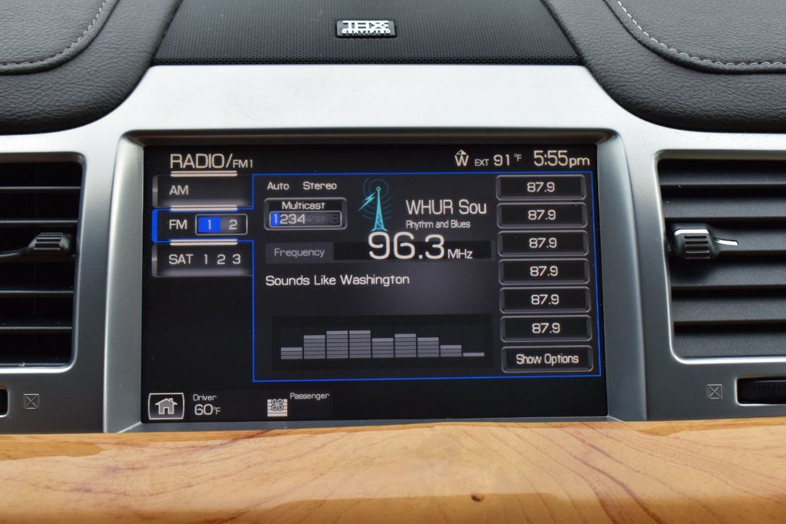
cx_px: 393
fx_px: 1244
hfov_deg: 35.1
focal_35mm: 57
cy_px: 262
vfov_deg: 23.8
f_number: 8
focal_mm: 38
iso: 400
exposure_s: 1/80
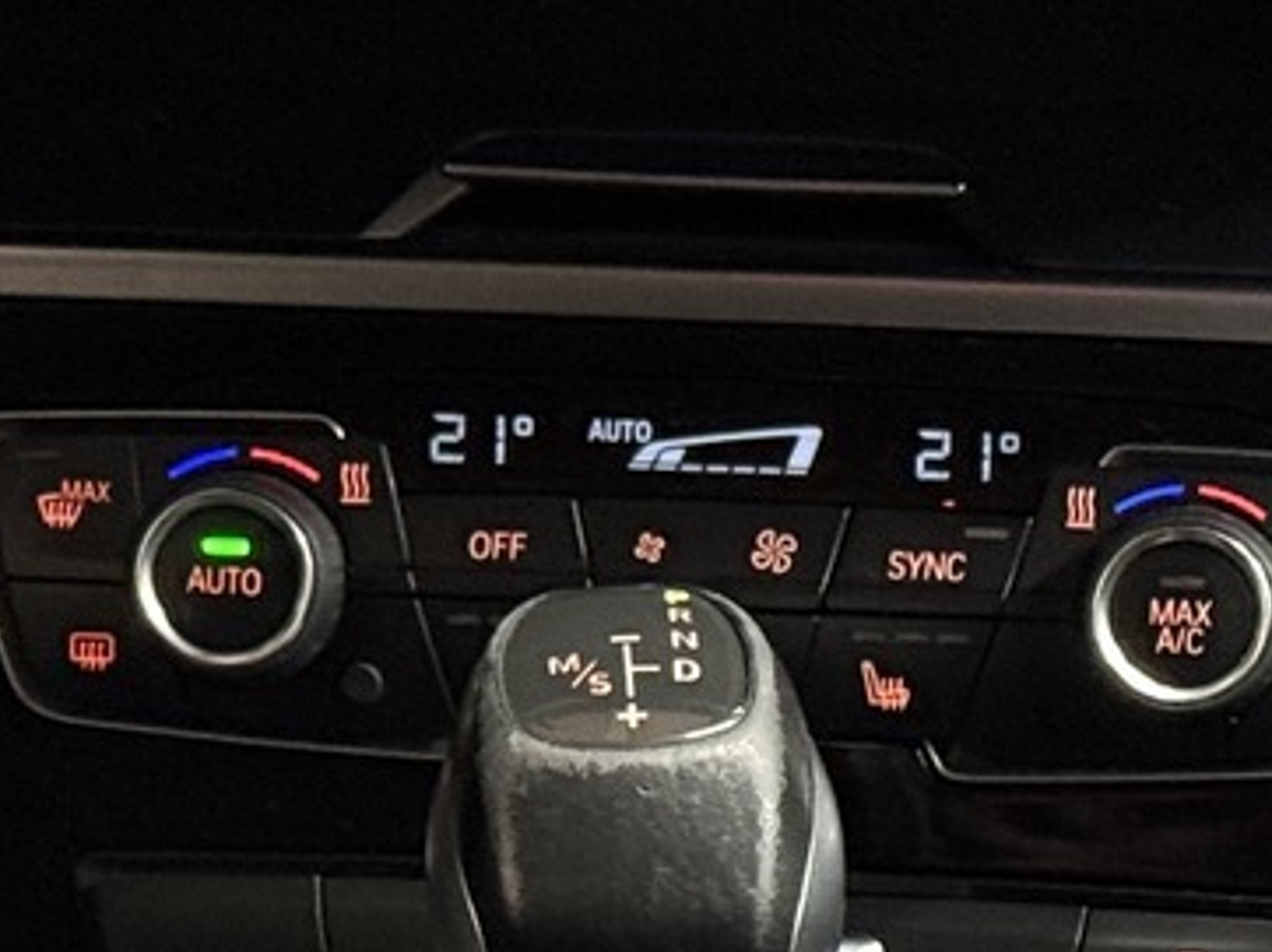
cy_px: 1244
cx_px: 977
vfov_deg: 7.7
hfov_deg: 10.3
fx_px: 7014
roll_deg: +0.2
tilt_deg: -37.8
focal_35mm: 191
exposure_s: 1/40
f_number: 1.78
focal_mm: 6.76
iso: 400
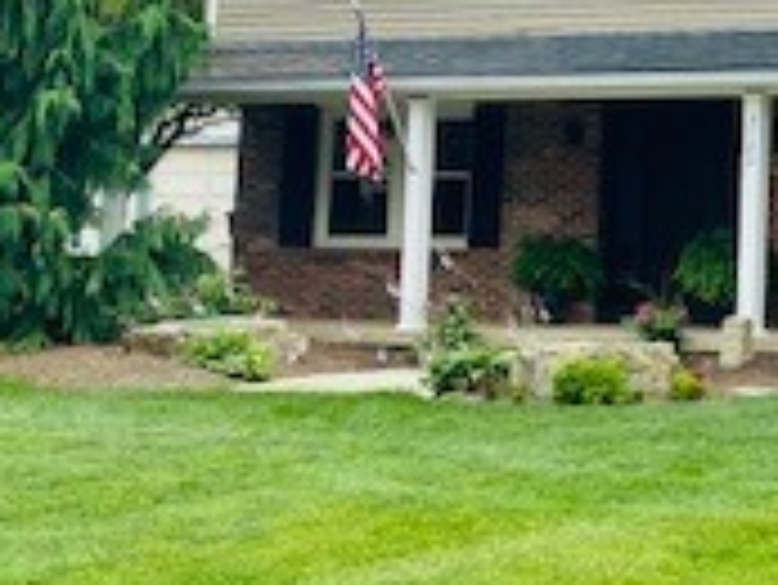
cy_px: 45
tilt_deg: +6.7
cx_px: 1223
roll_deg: -0.1
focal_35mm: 96
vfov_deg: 15.2
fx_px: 2159
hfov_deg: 17.9
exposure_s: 1/1412
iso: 32
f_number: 1.8
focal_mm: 4.25
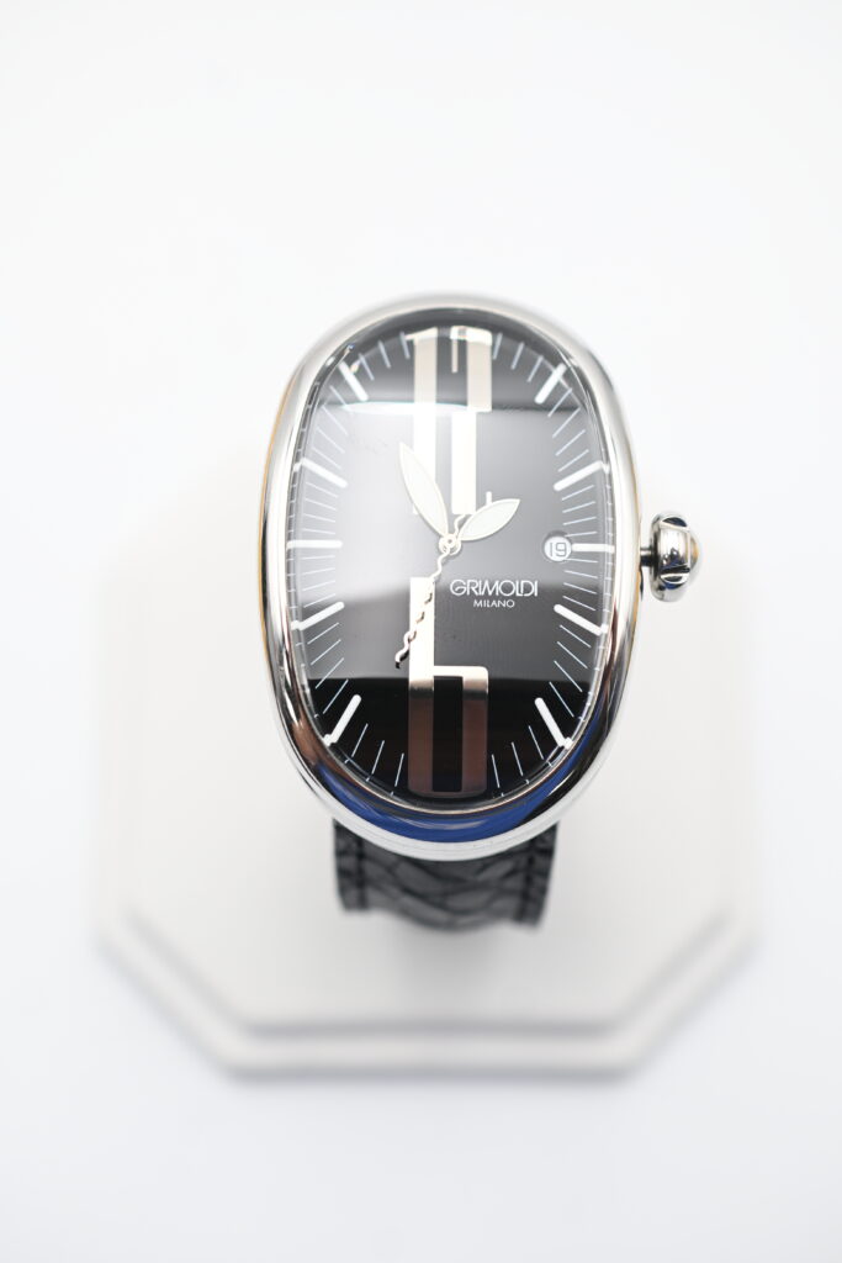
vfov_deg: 33.4
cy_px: 632
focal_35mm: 60
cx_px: 421
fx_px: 2104
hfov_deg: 22.6
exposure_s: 1/200
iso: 200
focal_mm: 40
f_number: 4.5
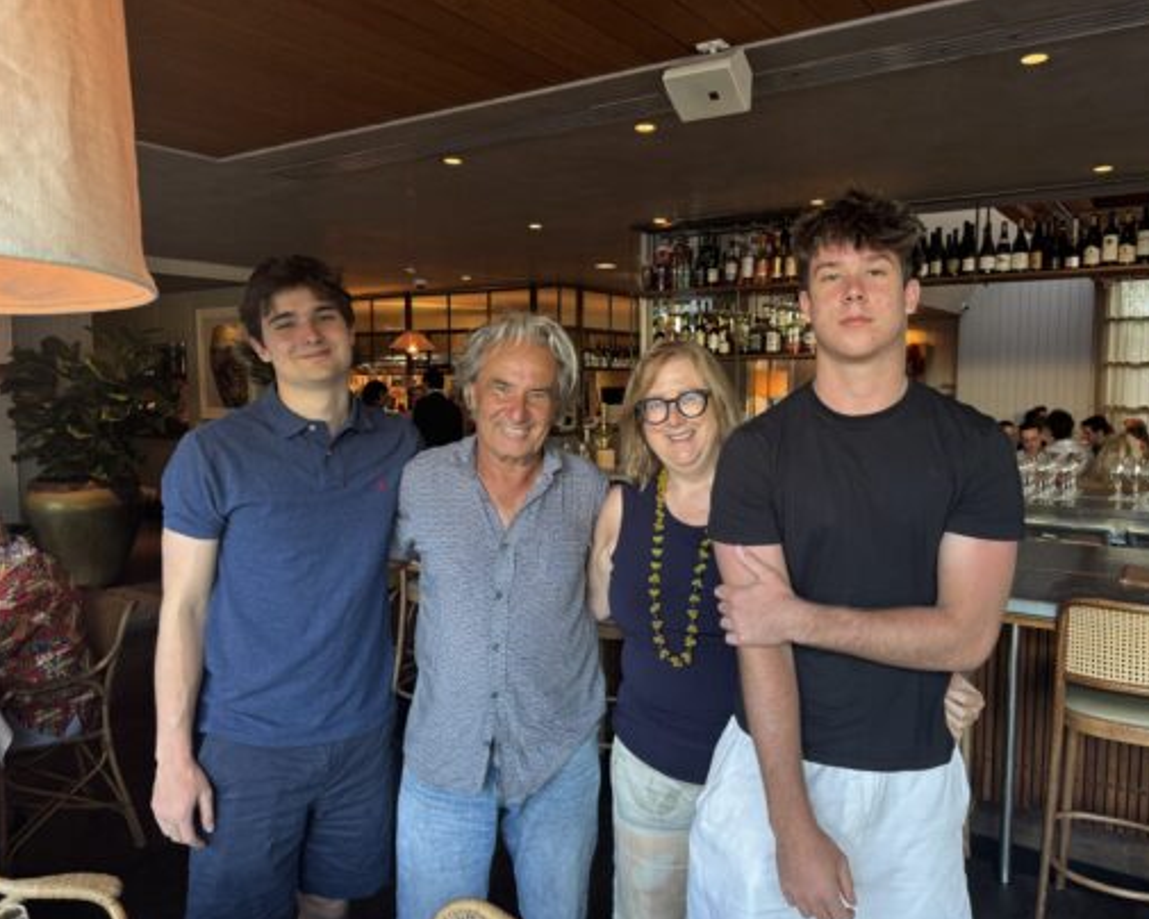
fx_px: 884
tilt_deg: -5.0
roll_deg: +0.0
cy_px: 460
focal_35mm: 26
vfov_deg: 54.9
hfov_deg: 65.9
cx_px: 617
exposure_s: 1/50
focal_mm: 6.76
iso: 160
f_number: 1.78
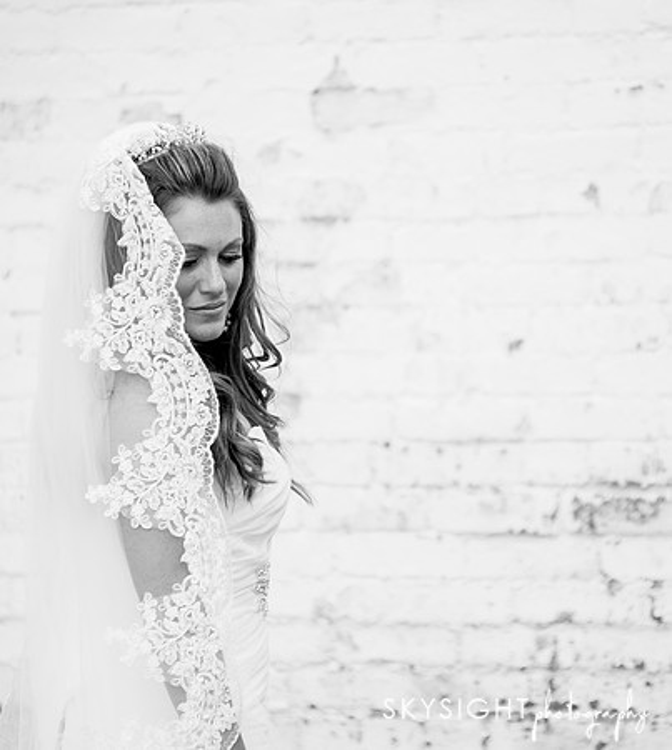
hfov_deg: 6.9
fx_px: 5545
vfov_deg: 7.7
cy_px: 390
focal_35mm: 238
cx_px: 396
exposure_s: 1/500
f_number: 2.8
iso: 200
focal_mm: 170
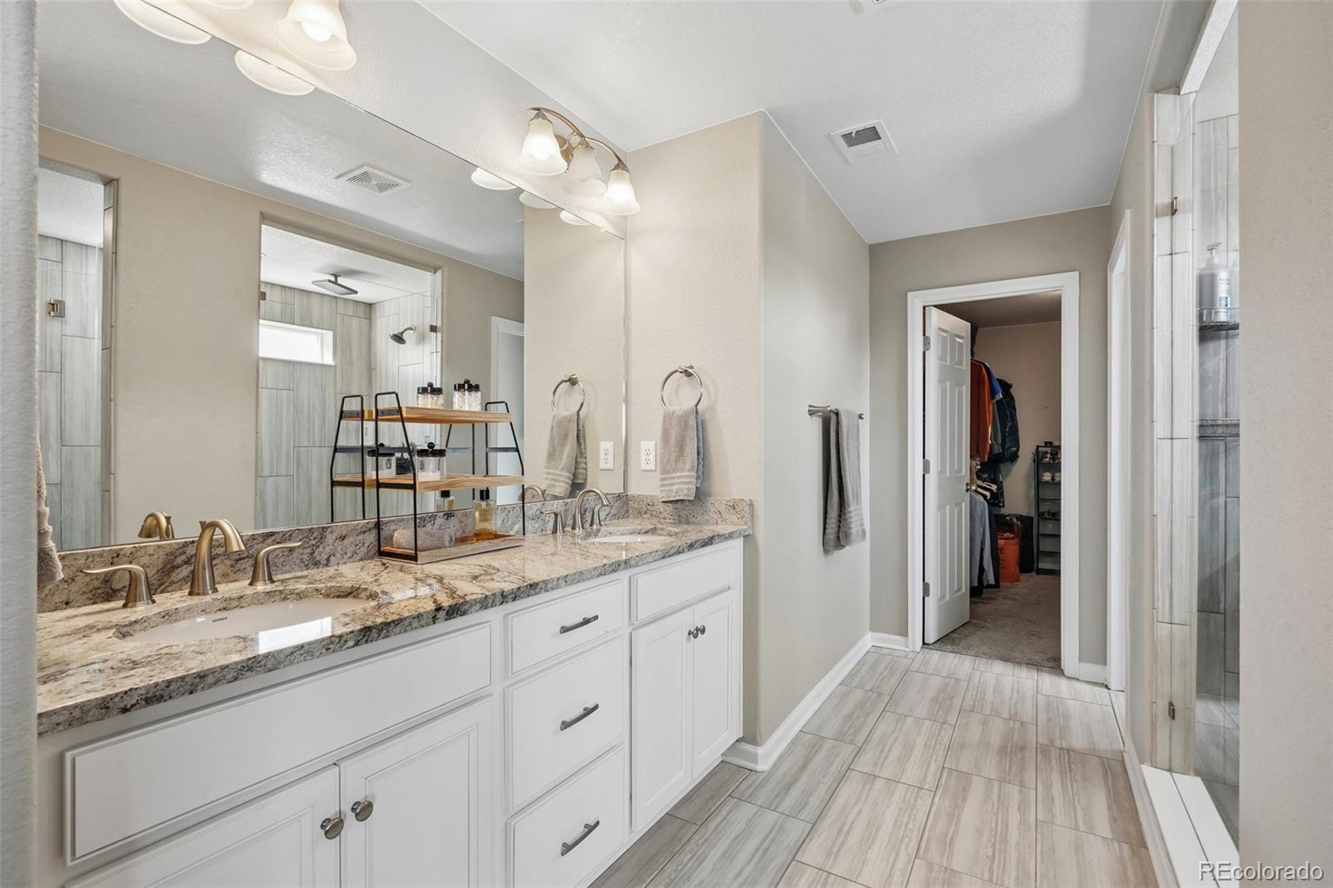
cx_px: 666
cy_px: 444
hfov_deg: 96.7
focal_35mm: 16
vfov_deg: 73.7
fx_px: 592
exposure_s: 1/20
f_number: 11
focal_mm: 16
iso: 400
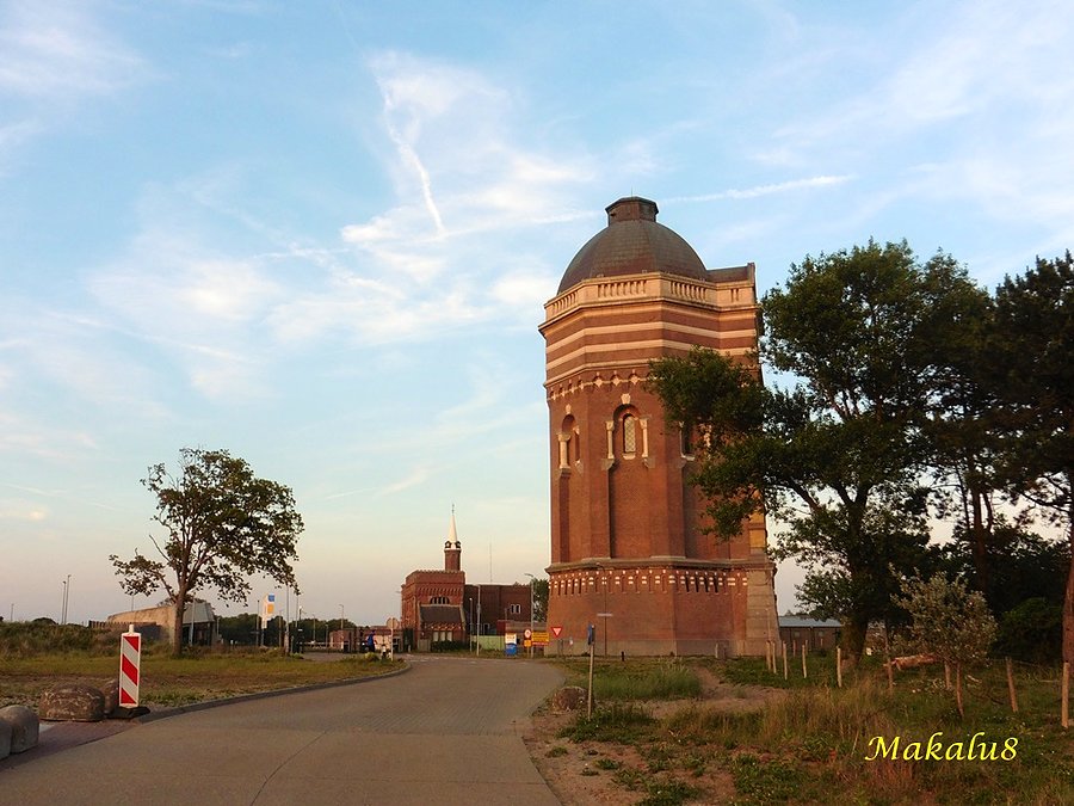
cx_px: 537
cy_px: 403
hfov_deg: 65.3
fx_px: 838
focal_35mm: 27
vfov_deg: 51.4
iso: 100
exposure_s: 1/250
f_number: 4.5
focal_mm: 4.8
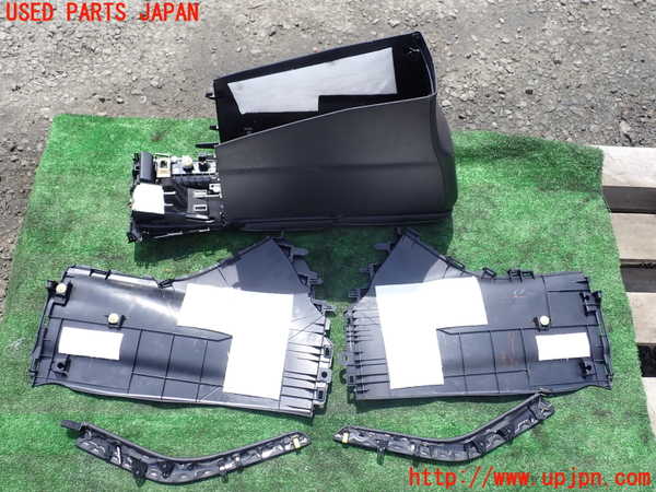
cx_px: 328
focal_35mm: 30
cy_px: 246
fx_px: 569
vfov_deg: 46.8
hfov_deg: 60.0
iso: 100
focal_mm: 5.4
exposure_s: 1/500
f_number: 3.2
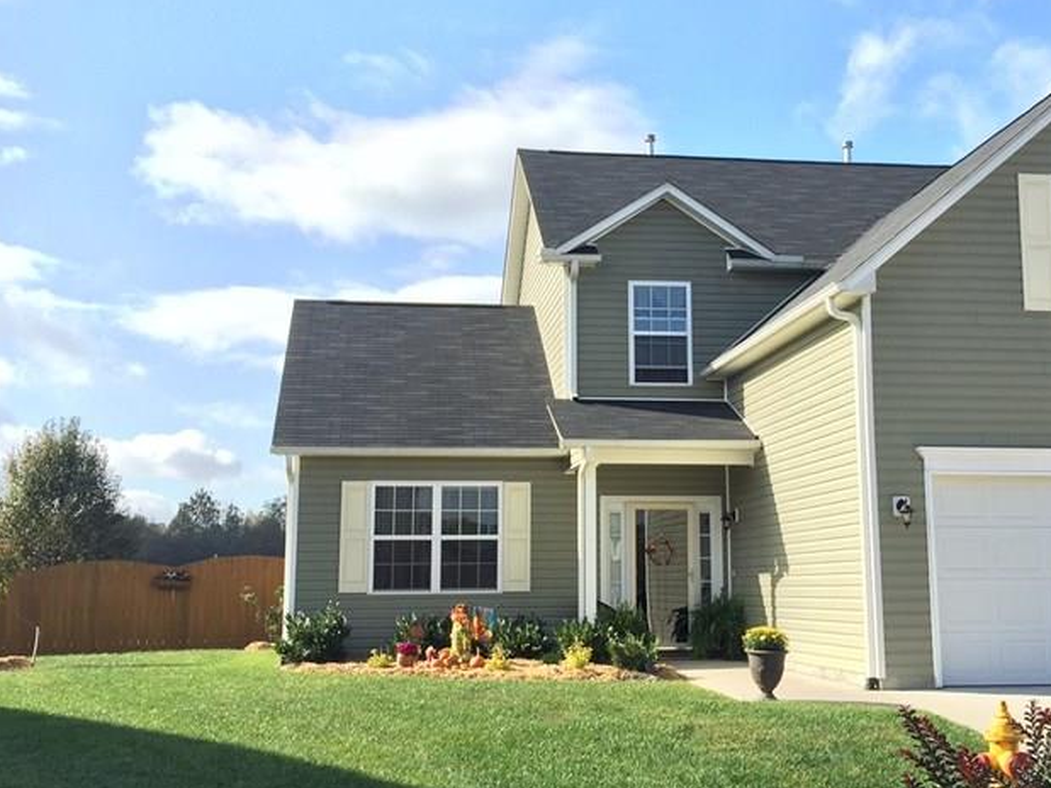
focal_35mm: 48
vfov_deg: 30.2
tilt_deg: +11.2
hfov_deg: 39.6
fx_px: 1457
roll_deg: -0.9
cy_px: 335
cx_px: 611
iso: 32
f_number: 2.2
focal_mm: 4.15
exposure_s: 1/989
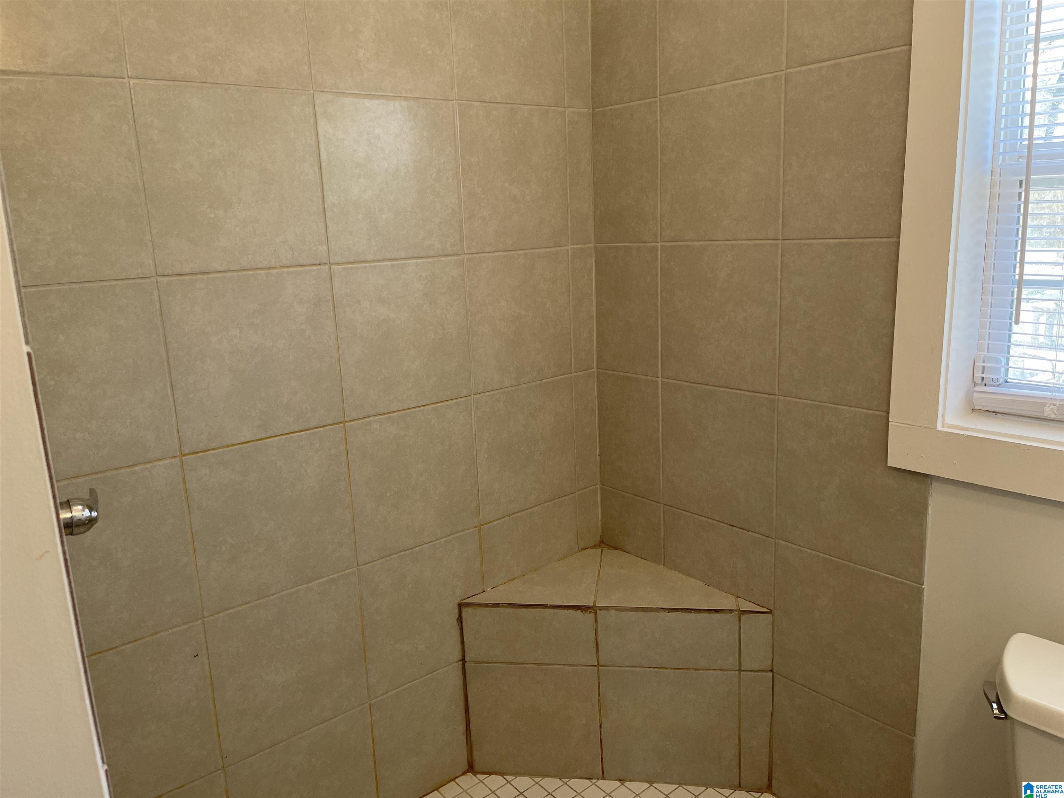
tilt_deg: -14.2
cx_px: 532
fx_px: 799
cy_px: 399
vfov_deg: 53.1
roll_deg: +2.2
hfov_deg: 67.3
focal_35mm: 26
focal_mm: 5.1
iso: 100
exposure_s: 1/120
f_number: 1.6
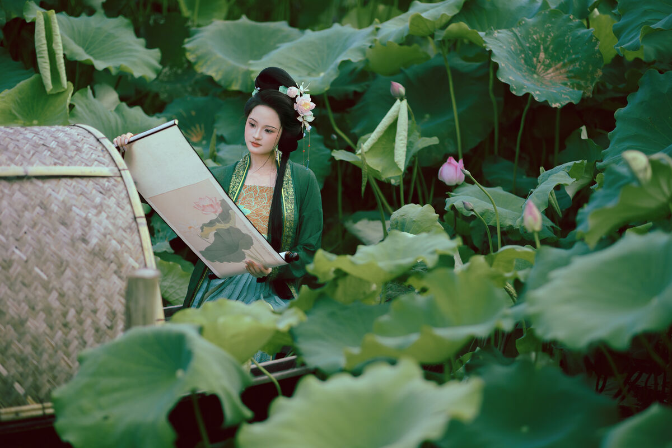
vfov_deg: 16.1
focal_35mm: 85
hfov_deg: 23.9
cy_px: 224
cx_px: 336
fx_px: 1587
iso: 100
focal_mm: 85
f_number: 1.8
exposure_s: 1/1000
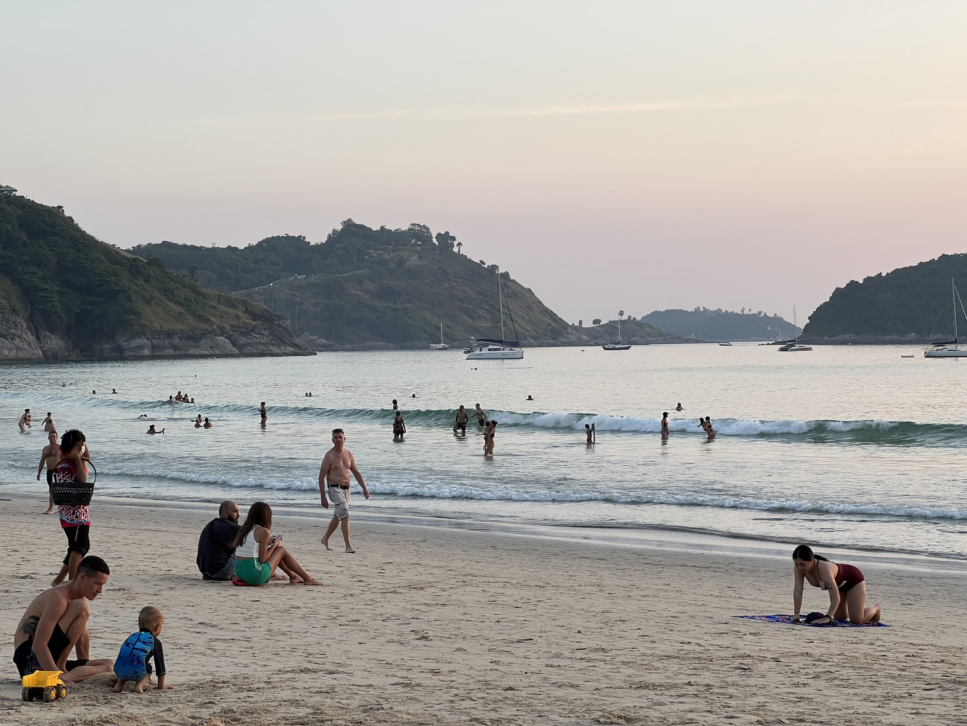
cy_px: 363
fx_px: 2151
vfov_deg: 19.1
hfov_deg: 25.3
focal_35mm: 77
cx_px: 484
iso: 40
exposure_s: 1/122
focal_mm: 9
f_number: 2.8
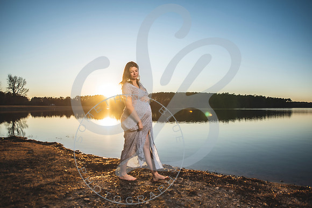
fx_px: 211
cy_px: 104
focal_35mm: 24
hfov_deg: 72.9
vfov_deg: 52.5
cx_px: 157
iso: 100
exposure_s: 1/1250
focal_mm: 24
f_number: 2.8
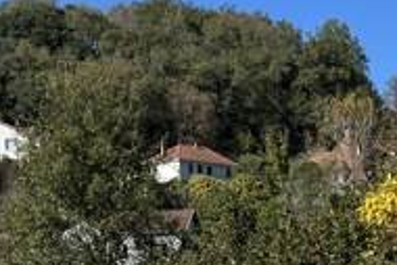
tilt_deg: -6.1
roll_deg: +0.7
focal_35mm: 114
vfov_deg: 11.4
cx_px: 332
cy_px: 421
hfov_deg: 17.7
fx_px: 1258
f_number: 1.6
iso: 50
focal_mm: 5.1
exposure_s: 1/4484
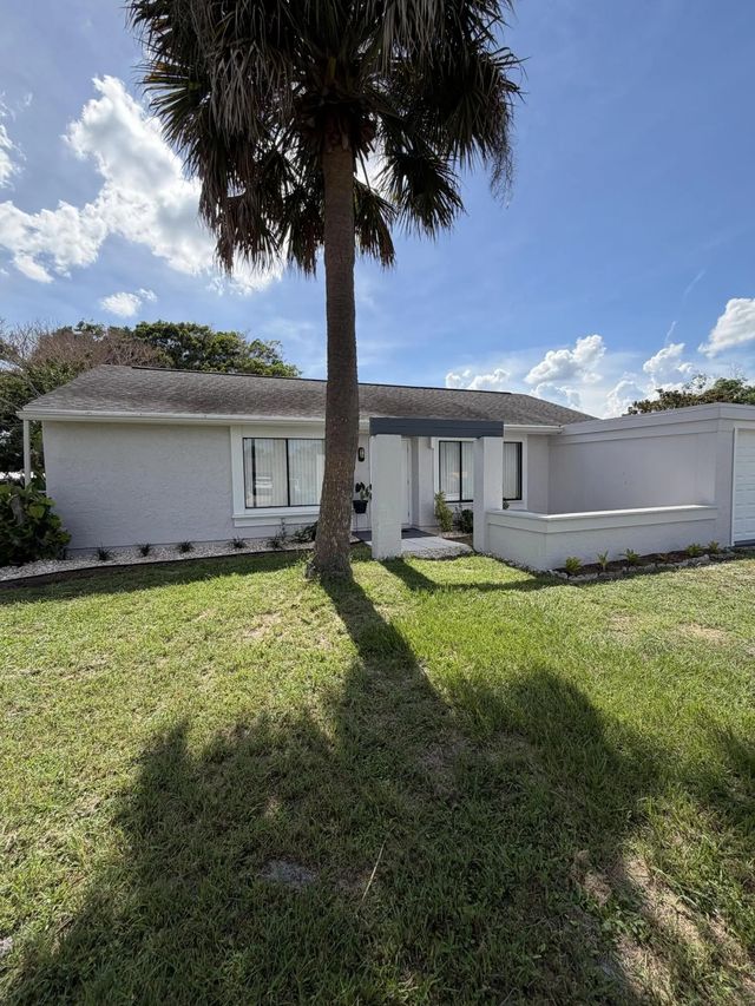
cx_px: 378
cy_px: 503
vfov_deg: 102.1
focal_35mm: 14
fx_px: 407
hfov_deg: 85.7
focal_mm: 2.22
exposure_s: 1/1001
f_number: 2.2
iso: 32
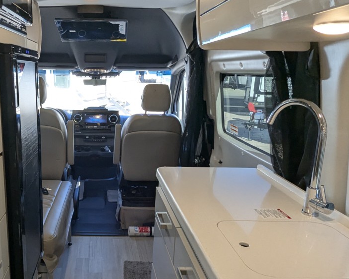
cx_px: 100
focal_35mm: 31
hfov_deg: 55.2
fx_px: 320
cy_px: 156
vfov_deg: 47.0
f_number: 2.2
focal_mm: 2.35
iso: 141
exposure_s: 1/201
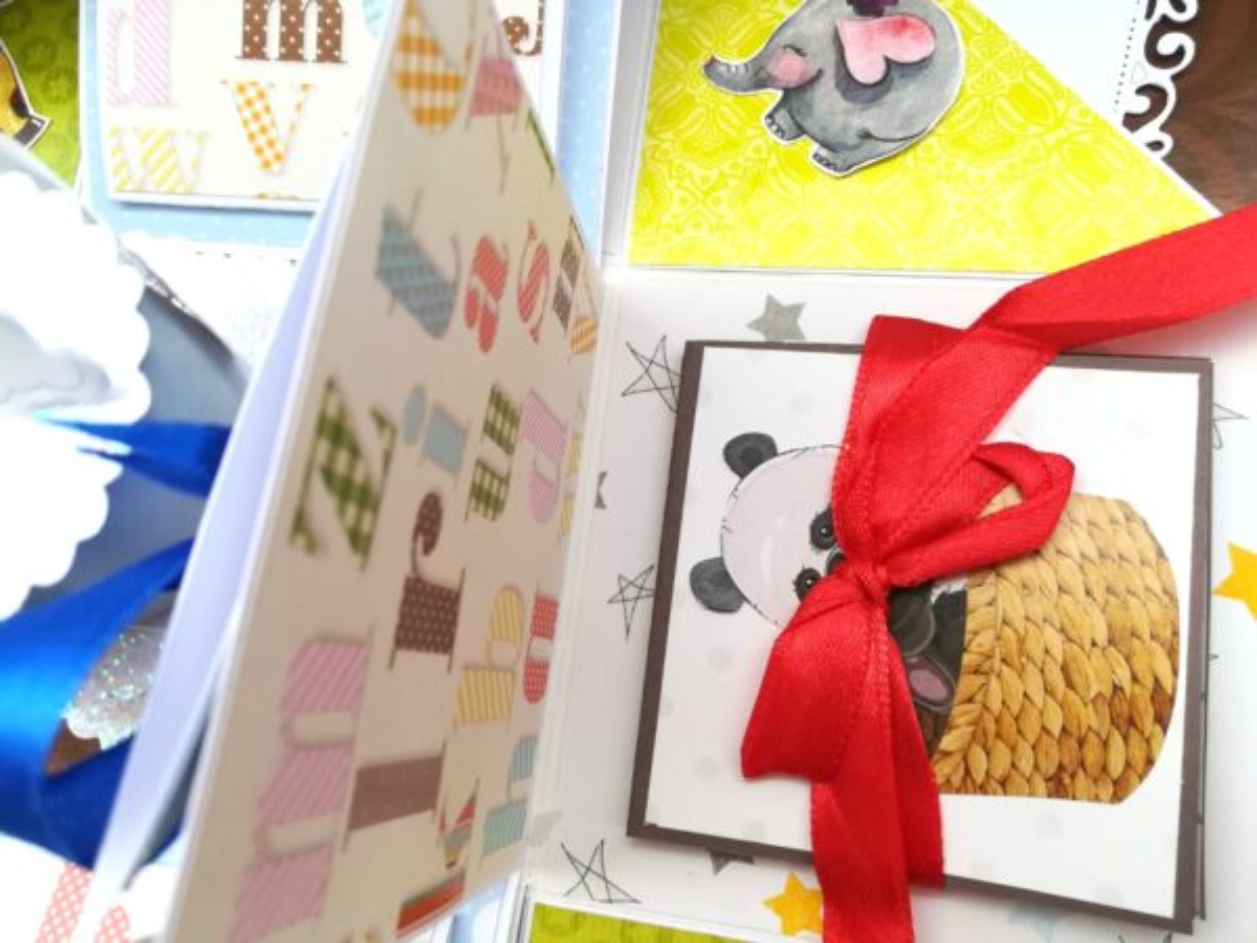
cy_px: 472
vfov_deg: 53.1
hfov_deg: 67.3
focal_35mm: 26
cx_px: 628
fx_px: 944
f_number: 2.2
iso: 50
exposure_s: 1/285
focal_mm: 3.83
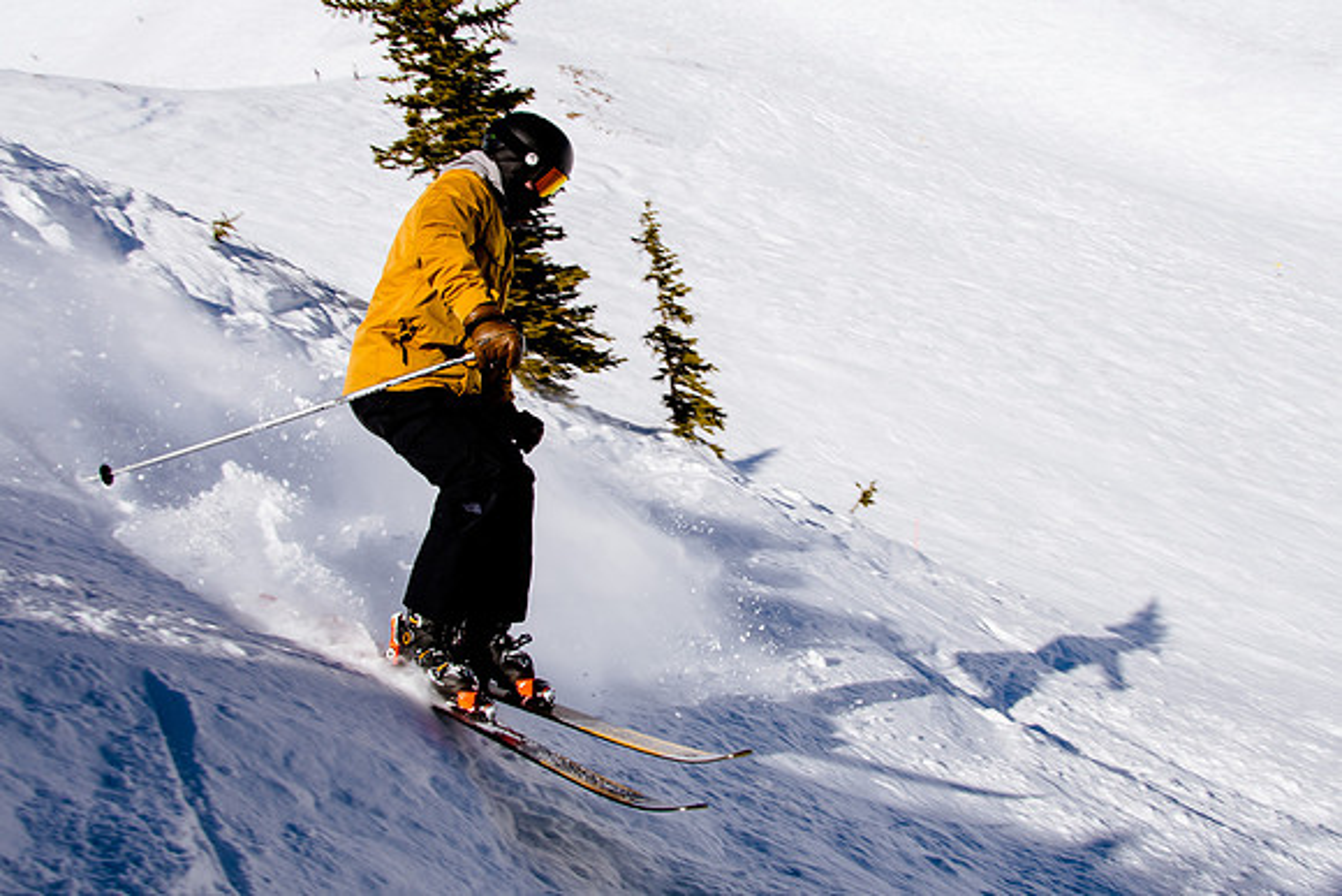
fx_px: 1331
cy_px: 418
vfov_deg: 37.2
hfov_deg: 53.5
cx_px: 723
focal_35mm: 36
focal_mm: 22
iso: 160
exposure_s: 1/320
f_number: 14
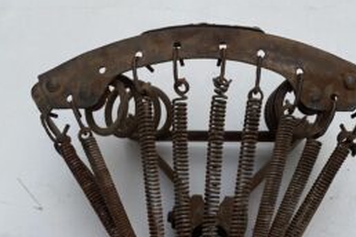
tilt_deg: -78.3
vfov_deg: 29.4
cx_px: 201
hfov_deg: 46.3
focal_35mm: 42
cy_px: 248
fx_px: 415
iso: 500
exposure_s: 1/40
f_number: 1.8
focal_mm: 4.25
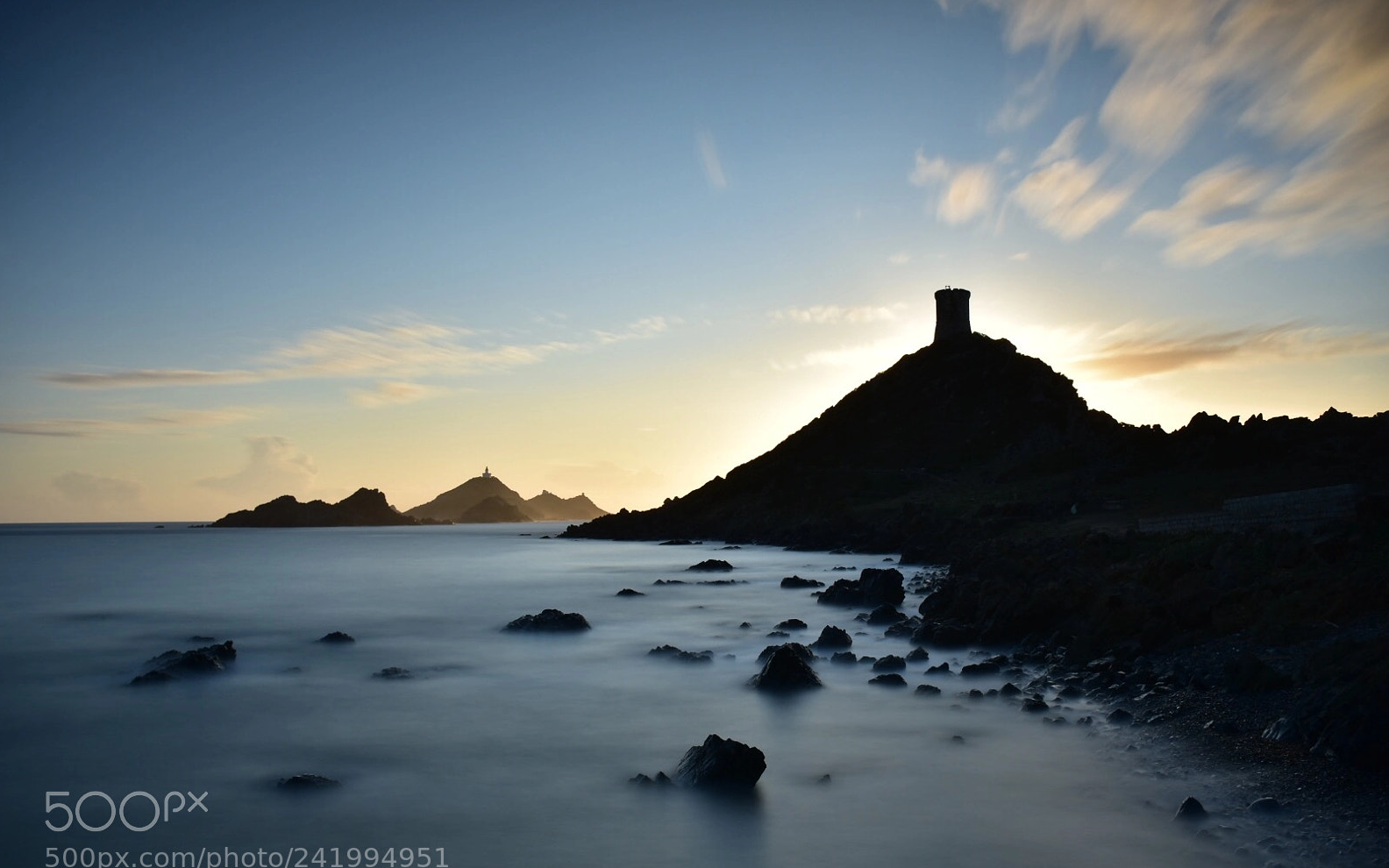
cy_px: 459
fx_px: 1344
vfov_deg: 35.8
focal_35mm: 36
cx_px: 692
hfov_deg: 54.6
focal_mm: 23
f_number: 8
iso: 100
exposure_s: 180
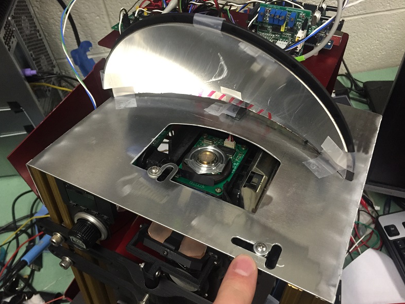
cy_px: 157
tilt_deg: -52.9
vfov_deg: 46.8
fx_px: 351
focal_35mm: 30
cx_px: 198
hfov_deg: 59.9
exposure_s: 1/30
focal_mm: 4.15
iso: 200
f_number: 2.2
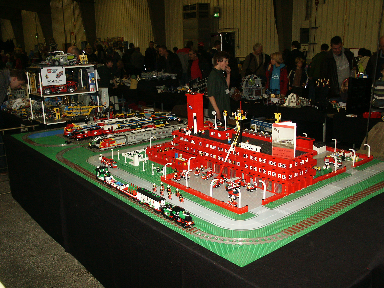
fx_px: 388
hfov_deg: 52.6
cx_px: 192
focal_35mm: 35
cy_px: 144
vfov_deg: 40.7
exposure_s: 1/45
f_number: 3
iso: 200
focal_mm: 7.18
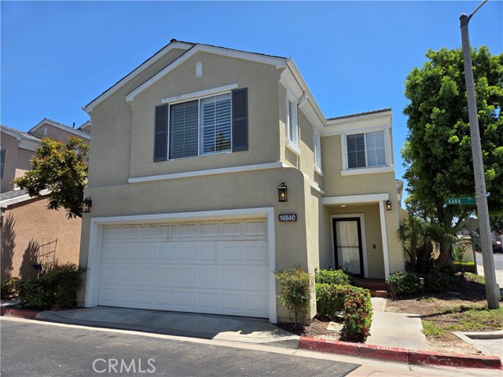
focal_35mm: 23
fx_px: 334
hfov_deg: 73.9
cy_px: 188
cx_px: 252
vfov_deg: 58.9
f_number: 1.8
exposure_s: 1/3569
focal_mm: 5.4
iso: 80
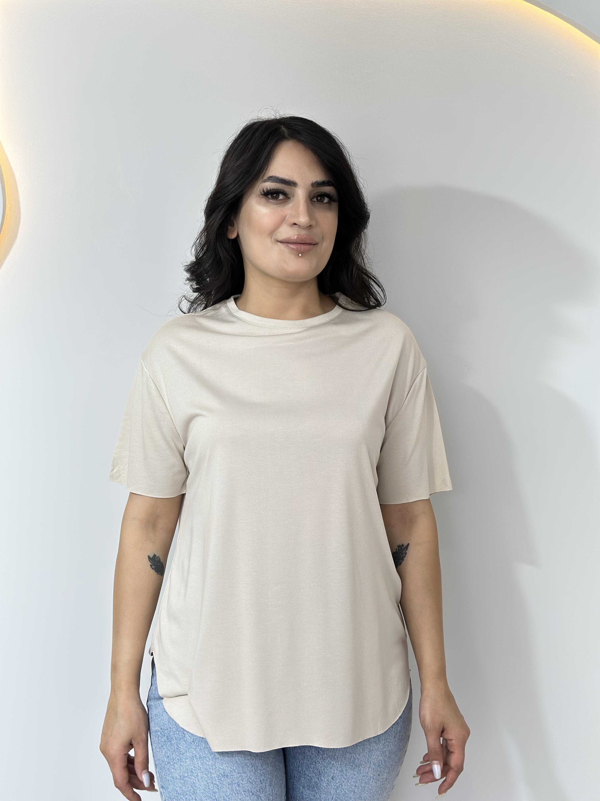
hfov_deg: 30.3
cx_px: 300
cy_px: 400
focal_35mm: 48
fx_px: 1109
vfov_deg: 39.7
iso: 80
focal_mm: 6.86
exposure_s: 1/177
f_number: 1.78
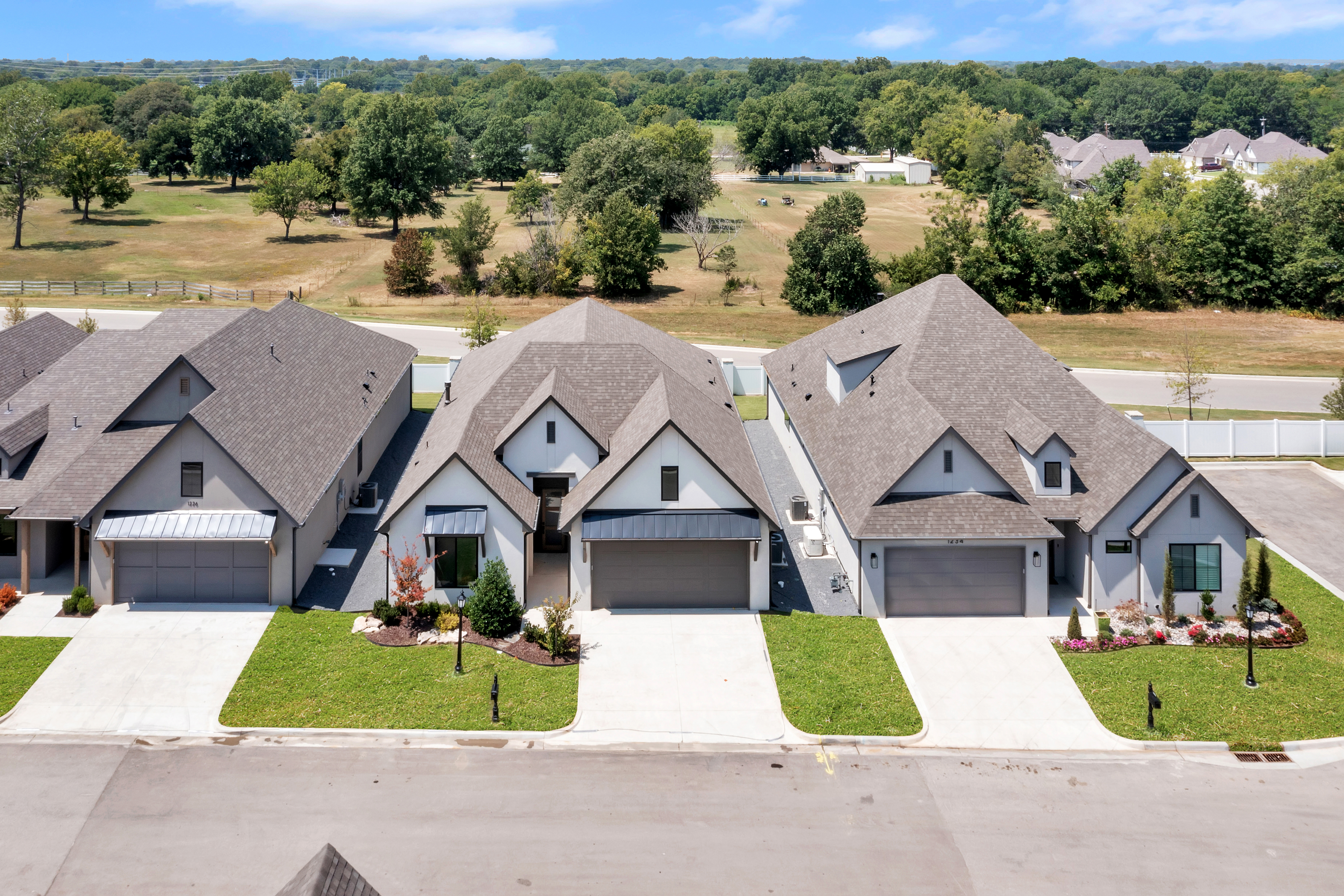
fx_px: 1045
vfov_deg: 46.4
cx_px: 672
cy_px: 448
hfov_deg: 65.5
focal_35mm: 28
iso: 100
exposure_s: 1/100
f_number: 11
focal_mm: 10.26
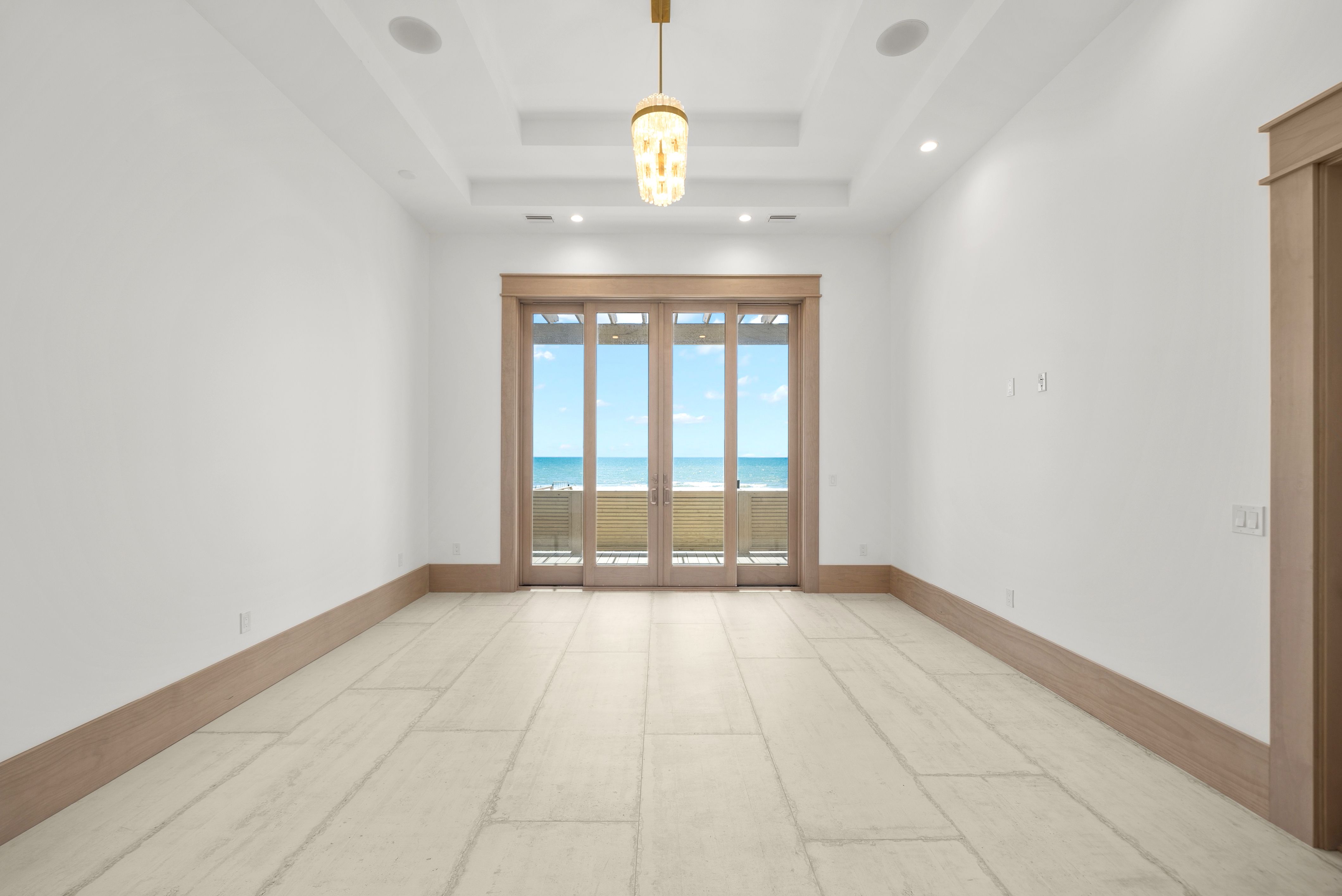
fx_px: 522
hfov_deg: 104.2
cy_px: 448
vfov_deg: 81.3
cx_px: 671
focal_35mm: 14
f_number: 7.1
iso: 250
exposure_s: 1/6
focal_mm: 14
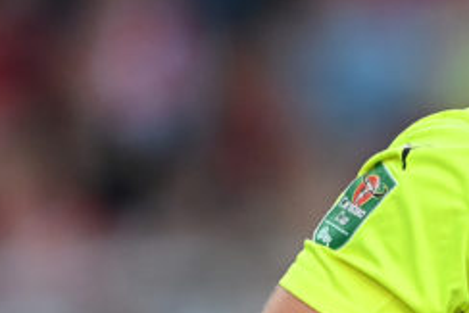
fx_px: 32822
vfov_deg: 0.5
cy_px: 281
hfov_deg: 0.8
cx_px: 830
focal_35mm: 2518
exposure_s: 1/2000
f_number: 4
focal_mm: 600
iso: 2500
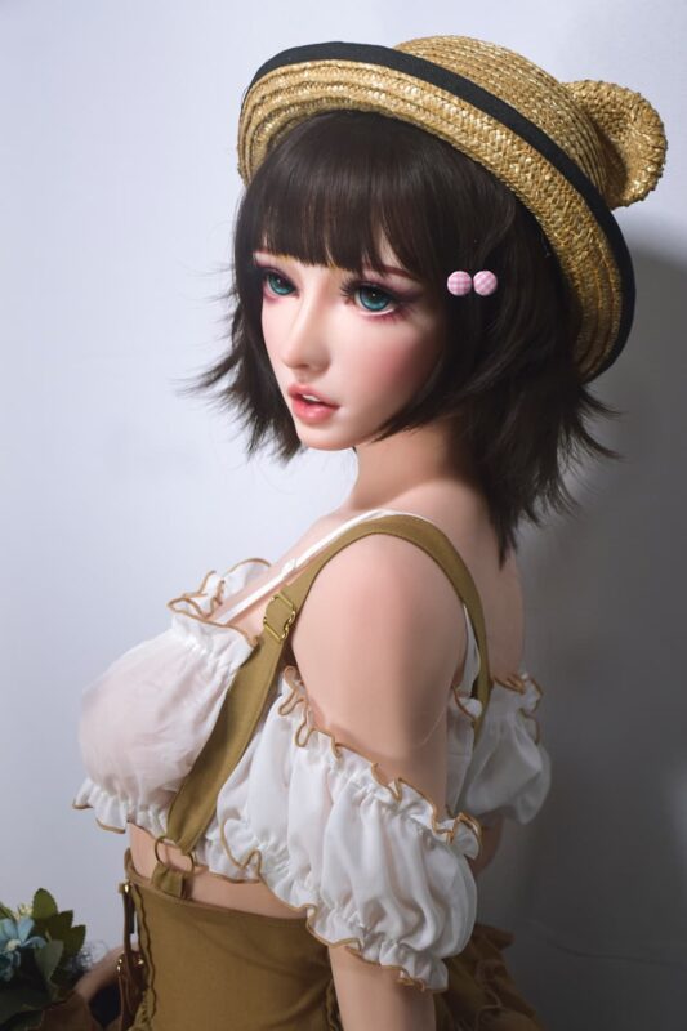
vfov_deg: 31.9
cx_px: 344
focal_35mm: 63
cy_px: 516
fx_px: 1804
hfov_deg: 21.6
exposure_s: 1/60
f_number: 4.5
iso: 400
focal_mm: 42
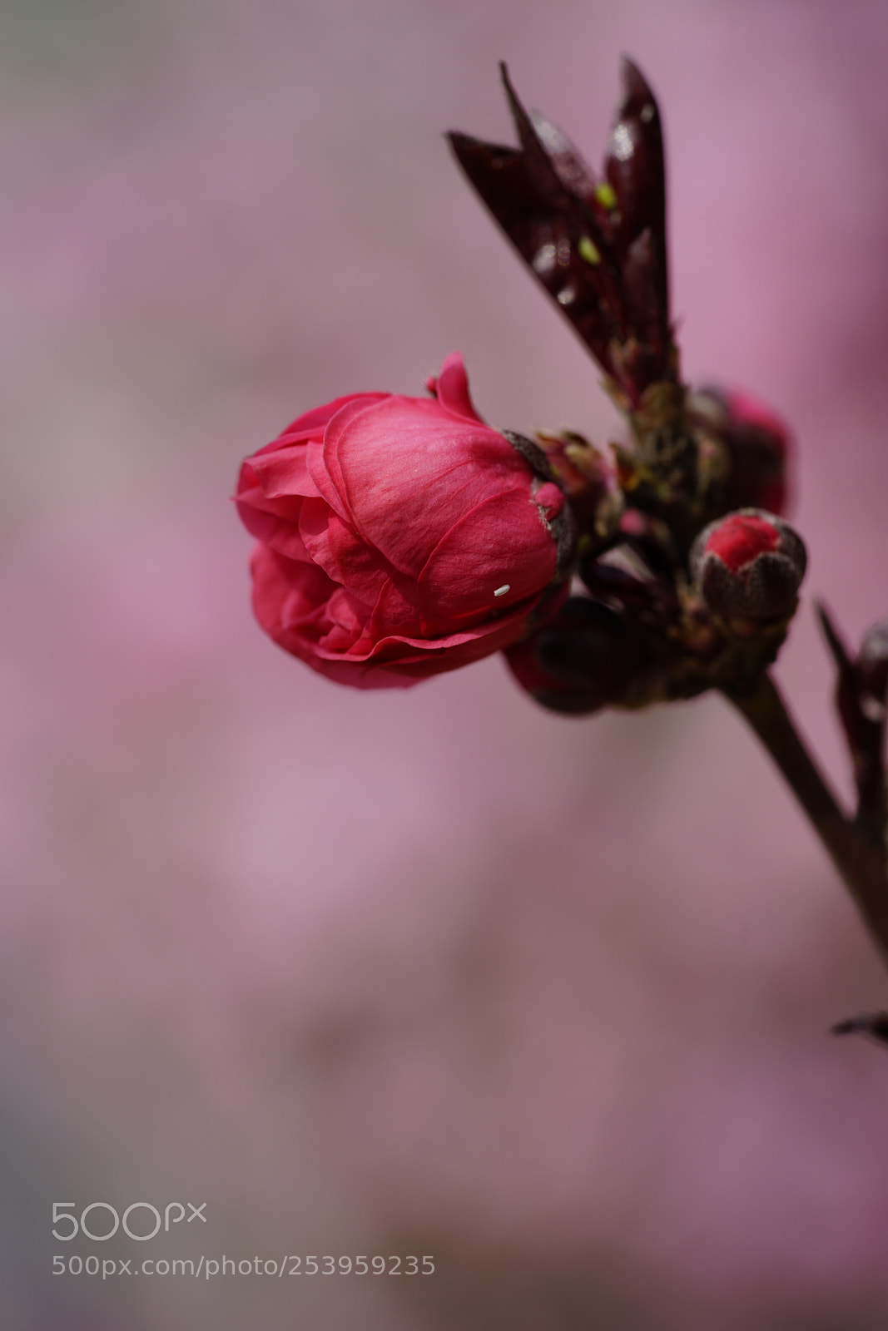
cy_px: 666
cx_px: 444
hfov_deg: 15.2
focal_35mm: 90
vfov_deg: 22.6
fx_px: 3329
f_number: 5.6
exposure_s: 1/400
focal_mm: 90
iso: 100
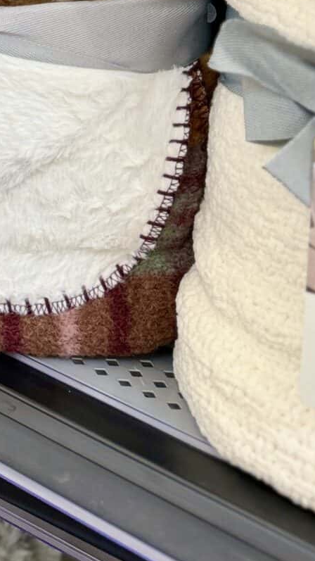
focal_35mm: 84
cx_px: -296
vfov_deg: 21.2
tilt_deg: -4.9
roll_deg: -1.9
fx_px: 1248
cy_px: -291
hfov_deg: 12.7
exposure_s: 1/121
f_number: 1.78
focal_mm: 6.76
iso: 100
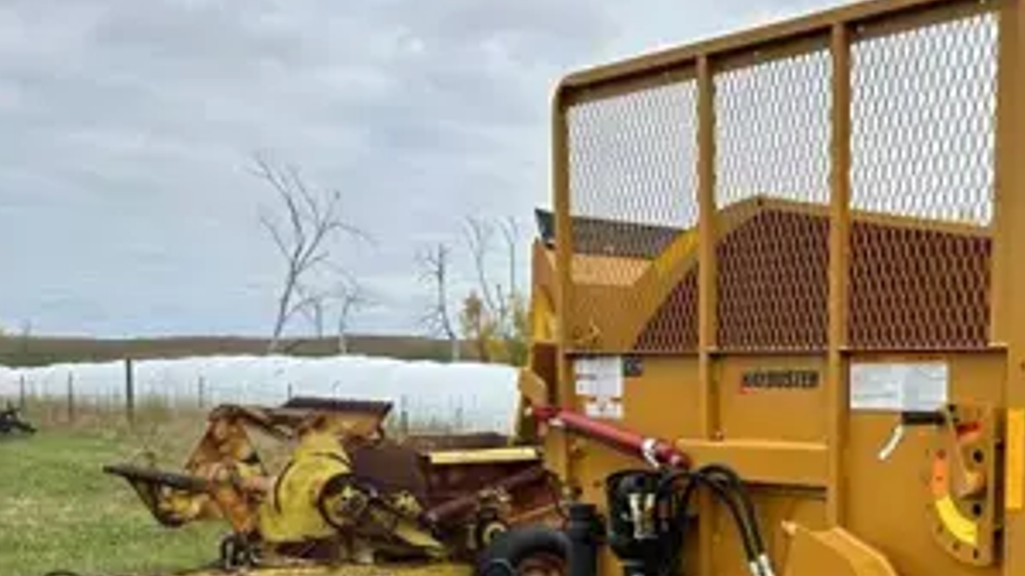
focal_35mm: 56
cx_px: 836
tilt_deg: -2.4
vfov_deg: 20.8
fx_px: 1522
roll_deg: +0.4
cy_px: 559
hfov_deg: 35.9
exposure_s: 1/2203
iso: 80
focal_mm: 6.86
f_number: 1.78
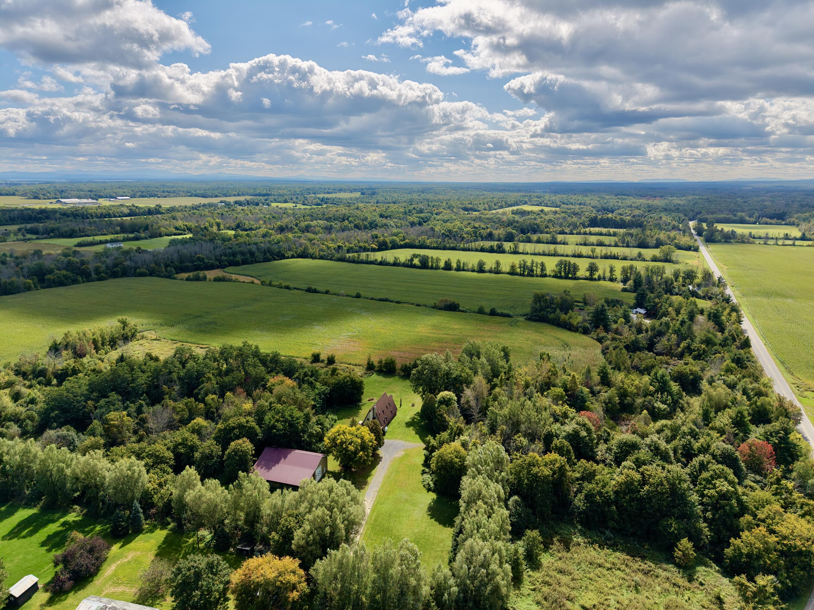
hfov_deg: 71.6
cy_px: 305
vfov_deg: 56.8
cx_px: 407
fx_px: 564
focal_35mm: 24
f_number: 1.8
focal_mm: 8.67
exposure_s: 1/8000
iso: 400
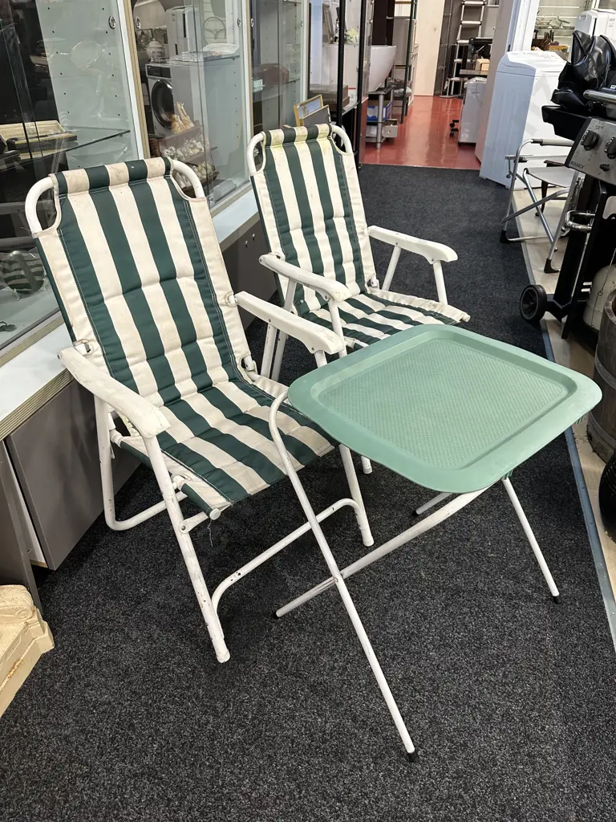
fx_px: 569
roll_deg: -1.1
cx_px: 308
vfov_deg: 71.6
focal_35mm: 24
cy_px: 411
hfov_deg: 56.8
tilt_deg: -34.2
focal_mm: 6.86
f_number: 1.78
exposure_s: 1/50
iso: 125
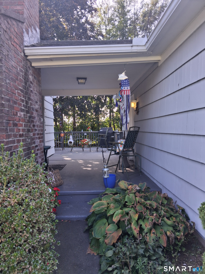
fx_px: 205
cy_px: 137
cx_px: 102
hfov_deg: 53.1
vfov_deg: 67.3
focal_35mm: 26
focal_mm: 3.98
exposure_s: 1/100
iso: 25
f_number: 1.8
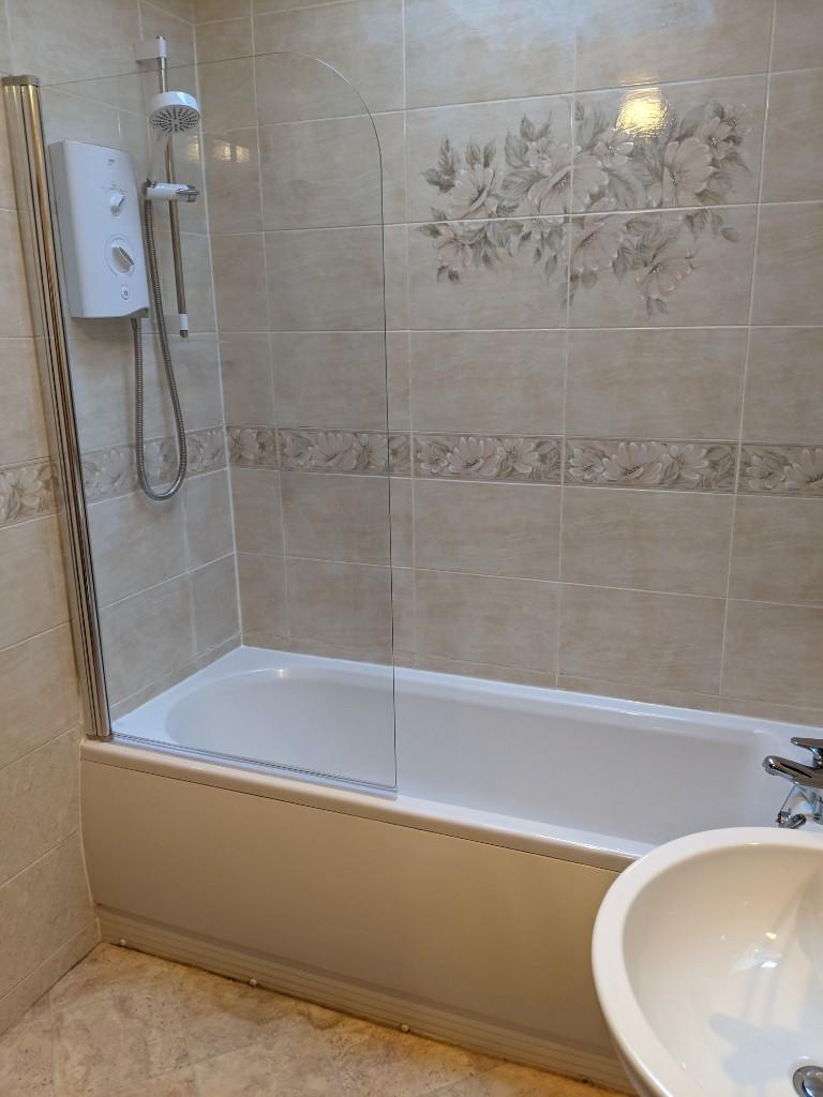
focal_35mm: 27
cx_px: 412
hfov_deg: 51.4
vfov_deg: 65.3
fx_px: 856
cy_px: 548
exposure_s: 1/25
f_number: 1.8
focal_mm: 4.44
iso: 127
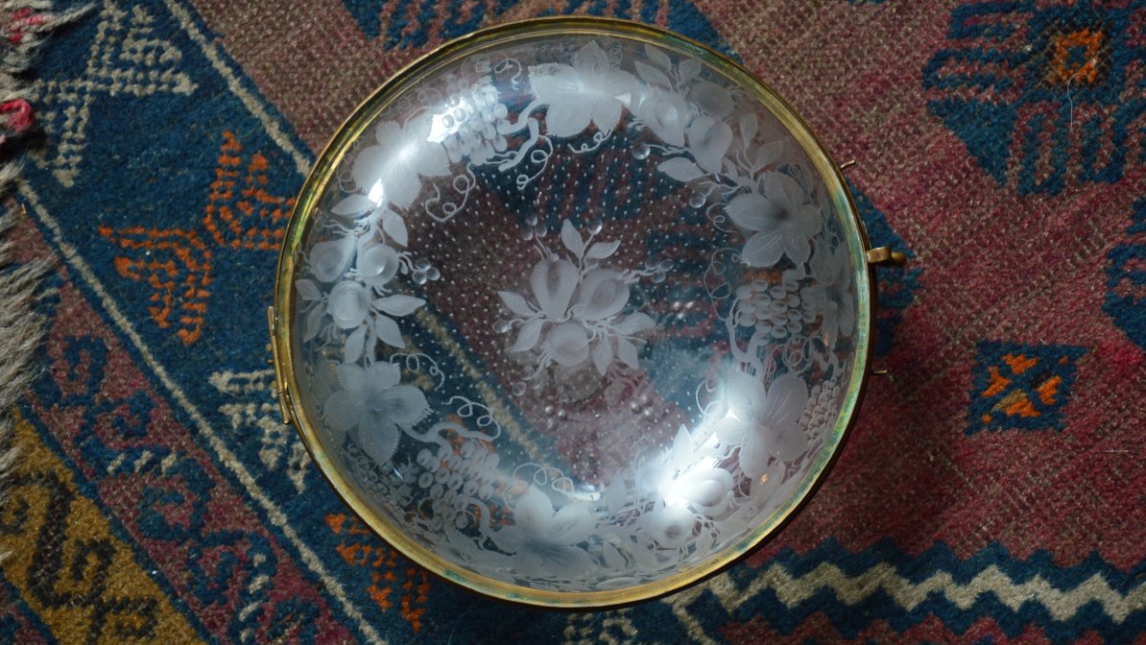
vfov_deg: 8.5
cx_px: 574
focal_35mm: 142
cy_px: 293
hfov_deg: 15.1
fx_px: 4316
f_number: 5.6
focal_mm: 90
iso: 400
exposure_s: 1/50
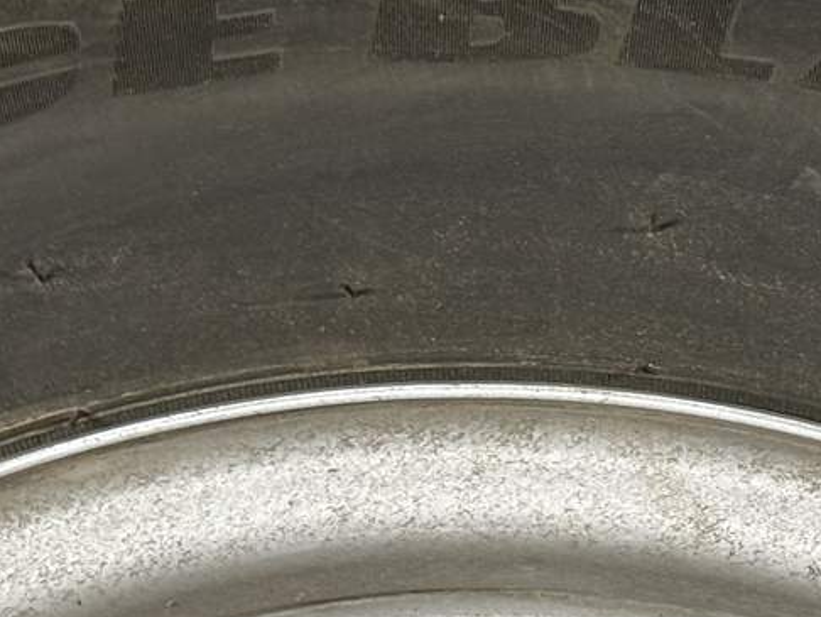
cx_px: 689
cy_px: 216
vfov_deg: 9.4
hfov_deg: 12.4
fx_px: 3749
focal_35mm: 158
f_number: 1.78
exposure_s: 1/50
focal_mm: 6.76
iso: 200
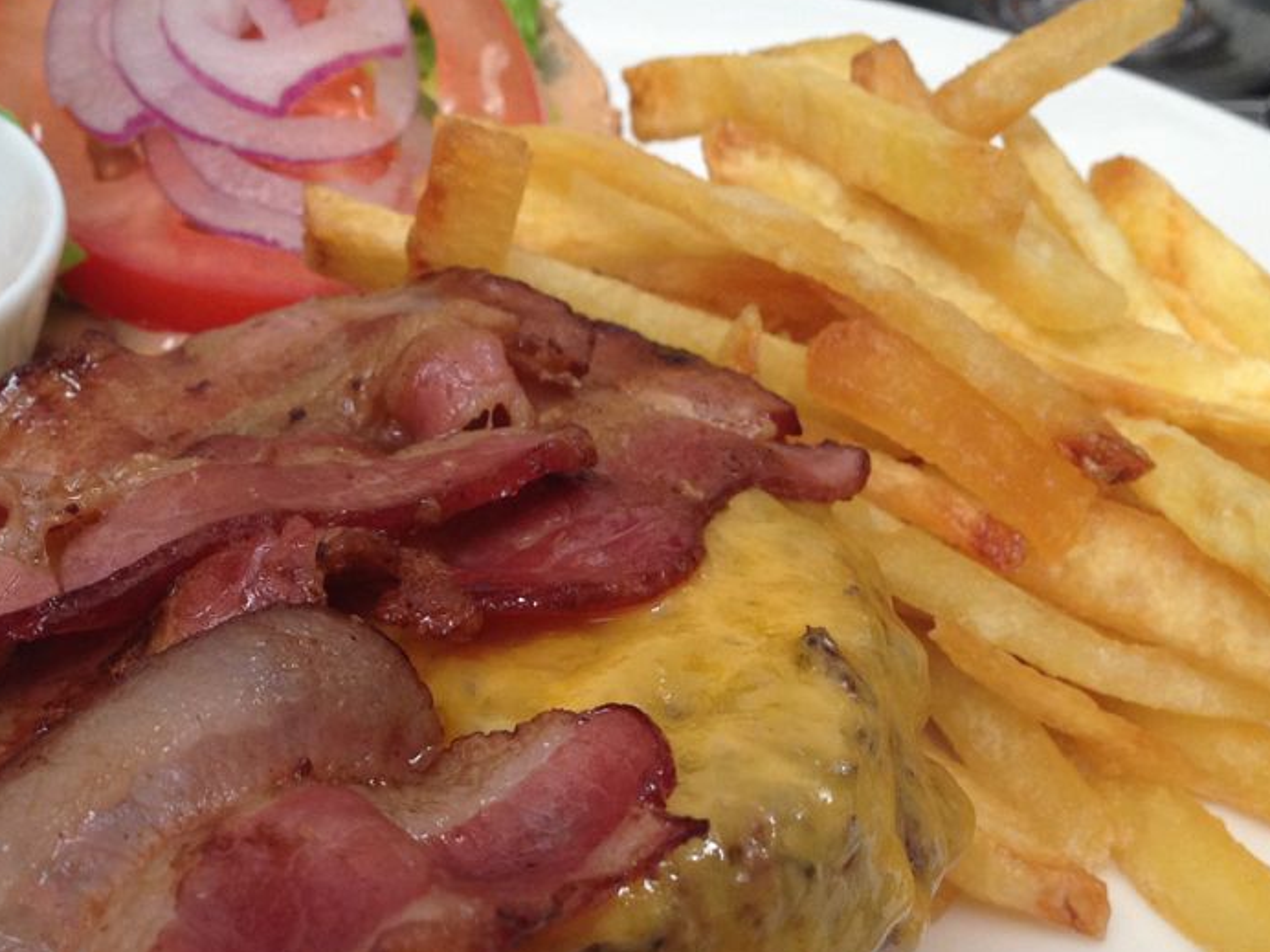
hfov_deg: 31.6
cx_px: 519
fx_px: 2238
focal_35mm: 61
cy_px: 537
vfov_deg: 24.0
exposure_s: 1/120
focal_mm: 4.12
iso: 100
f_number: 2.4
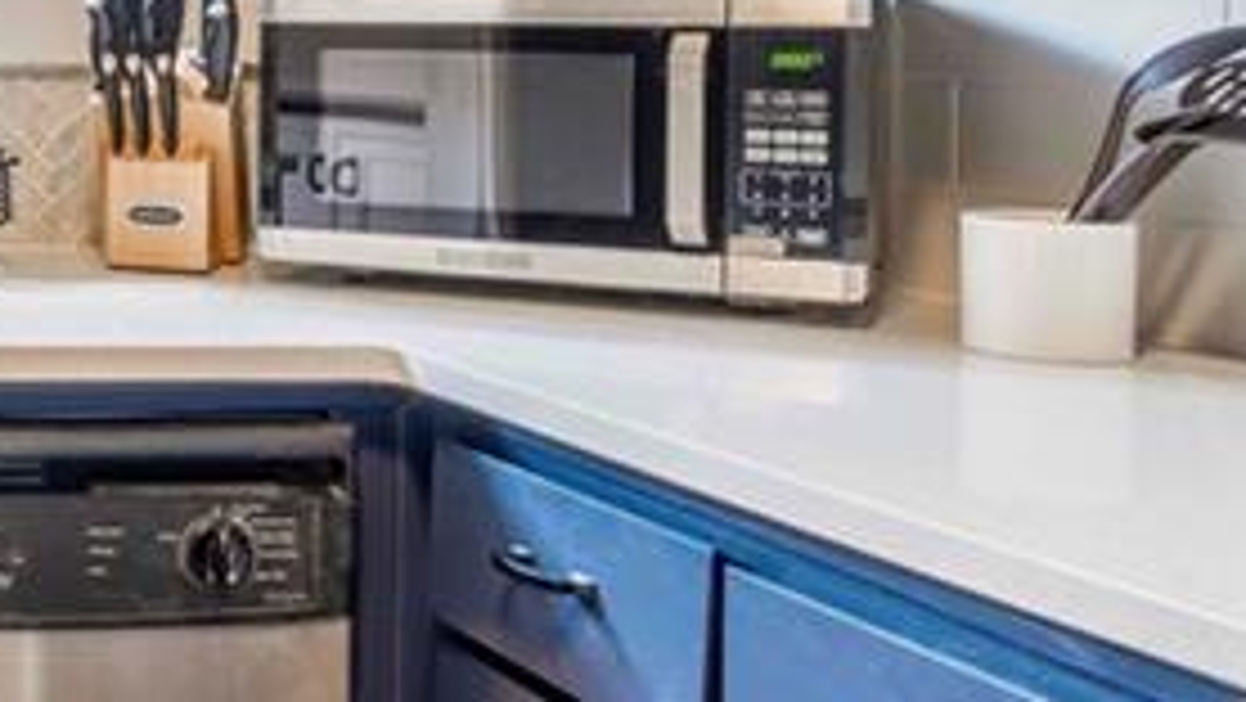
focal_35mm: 62
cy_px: 40
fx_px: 2049
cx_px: -679
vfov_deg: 19.0
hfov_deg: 24.9
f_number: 8
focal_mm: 16
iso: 100
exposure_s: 1/6
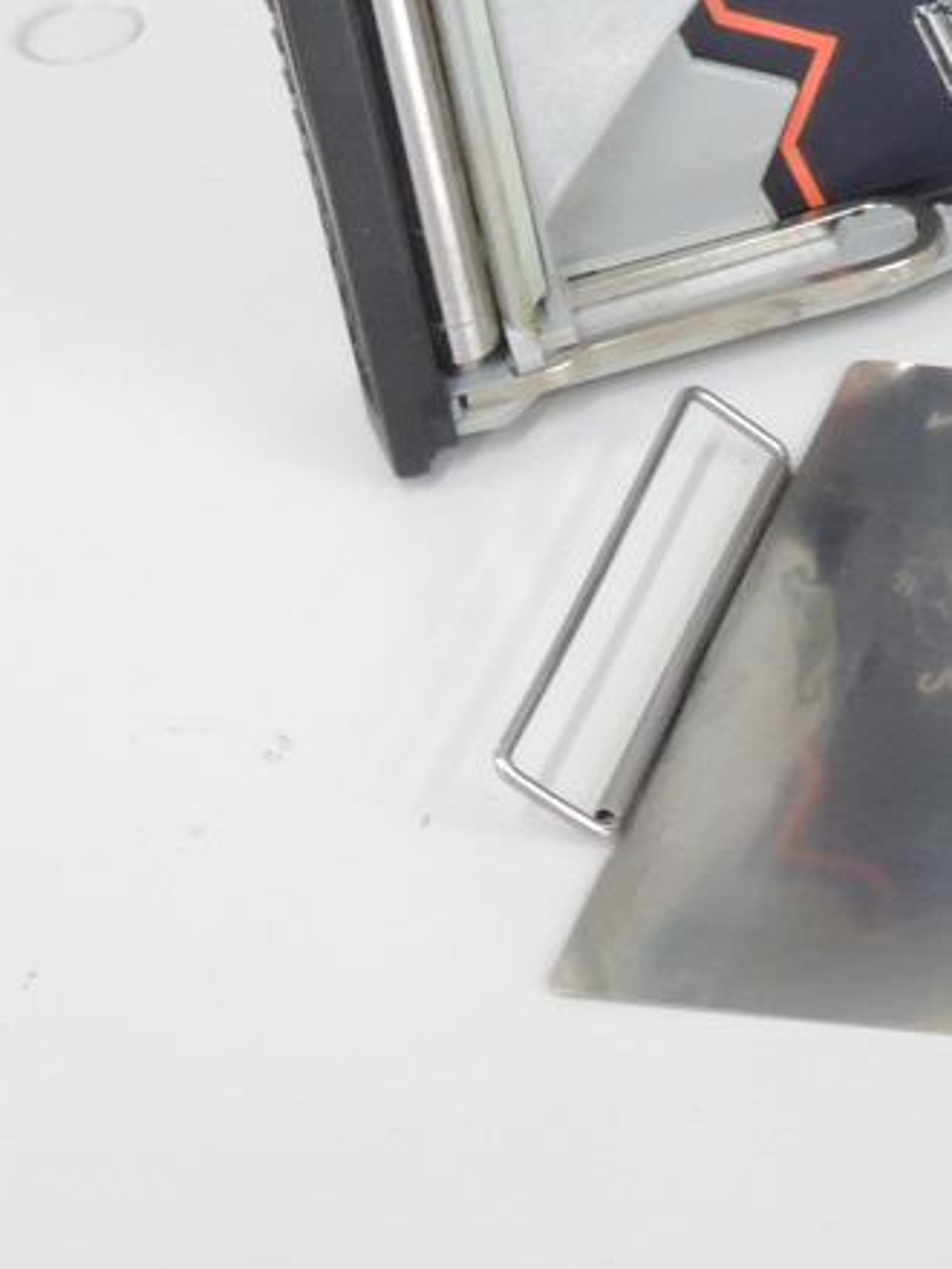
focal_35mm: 109
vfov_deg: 17.7
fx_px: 3997
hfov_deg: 12.5
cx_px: 1676
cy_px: 26
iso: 500
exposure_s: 1/13
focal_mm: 7.2
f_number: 7.4
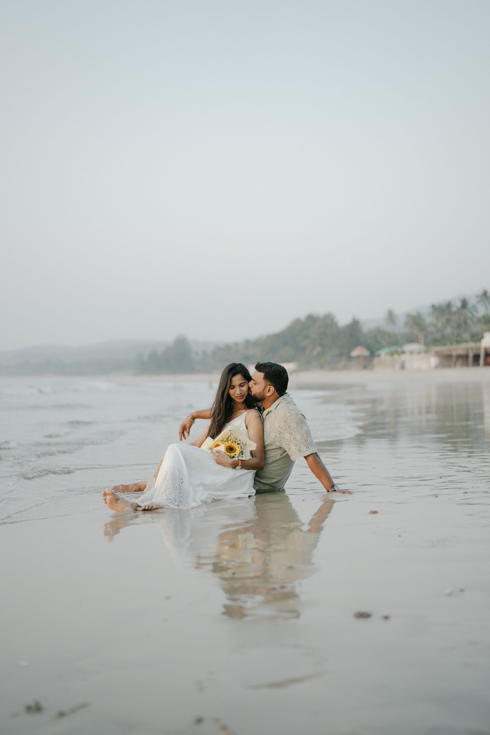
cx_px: 245
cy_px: 368
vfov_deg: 39.6
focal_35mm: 50
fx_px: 1021
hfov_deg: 27.0
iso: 250
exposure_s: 1/1250
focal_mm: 50
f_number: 1.6
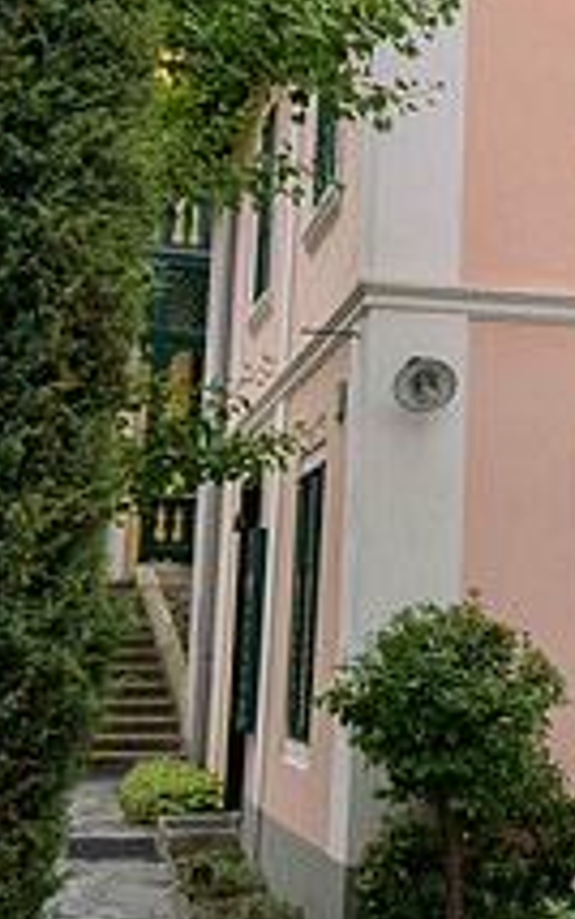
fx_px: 1878
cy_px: 258
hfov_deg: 17.0
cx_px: 592
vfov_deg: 27.2
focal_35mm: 75
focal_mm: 35
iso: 64
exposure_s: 1/500
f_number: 3.2
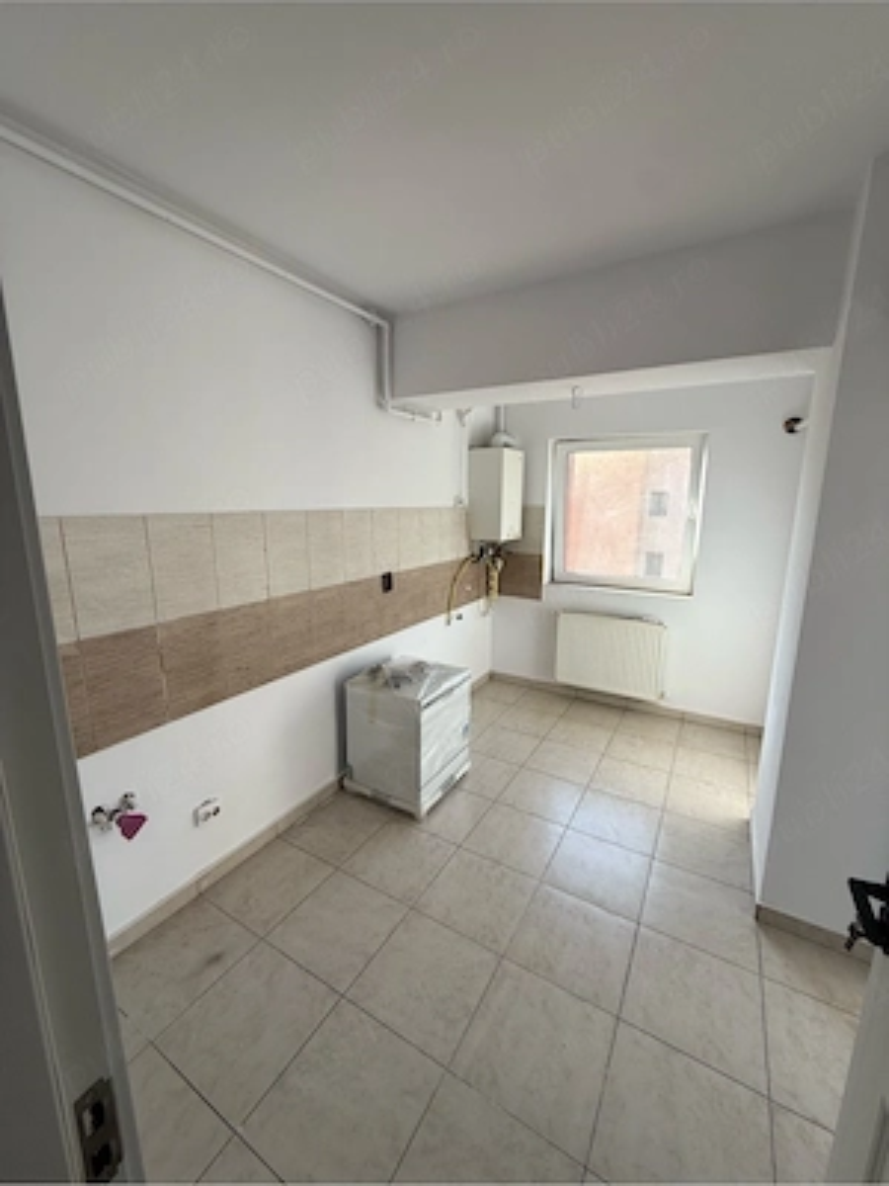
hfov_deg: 85.7
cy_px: 593
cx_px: 444
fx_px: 479
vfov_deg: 102.1
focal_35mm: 14
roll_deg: -0.7
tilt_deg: -10.2
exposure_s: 1/190
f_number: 2.2
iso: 50
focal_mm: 2.22
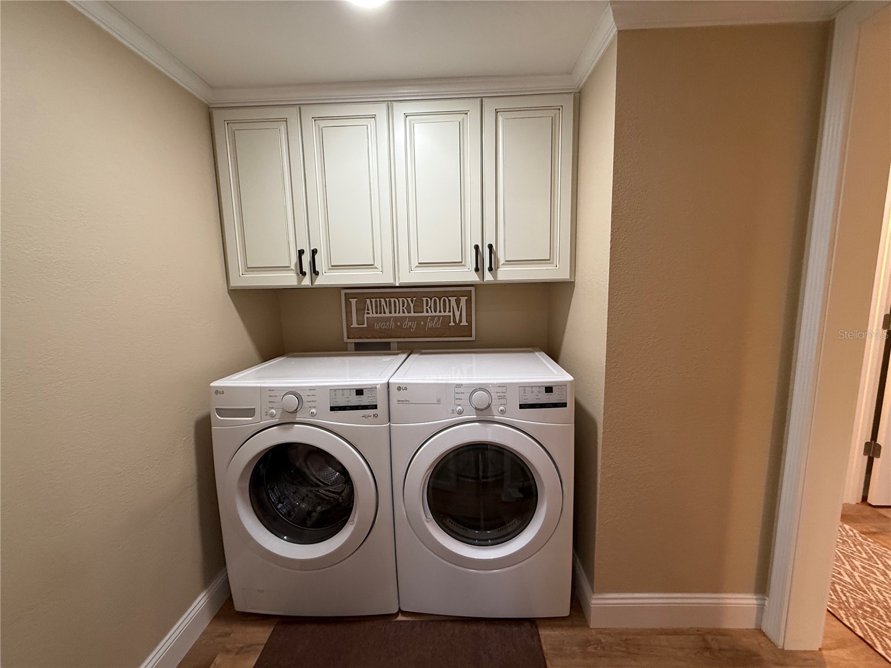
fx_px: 360
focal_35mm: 14
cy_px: 334
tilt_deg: -6.9
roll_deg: +1.4
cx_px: 446
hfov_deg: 102.1
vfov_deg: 85.7
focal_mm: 2.22
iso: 250
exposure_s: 1/120
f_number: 2.2
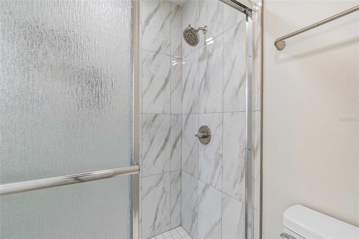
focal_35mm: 15
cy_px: 120
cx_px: 180
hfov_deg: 100.4
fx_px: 150
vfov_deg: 77.3
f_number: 7.1
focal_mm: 10
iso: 100
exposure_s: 1/8
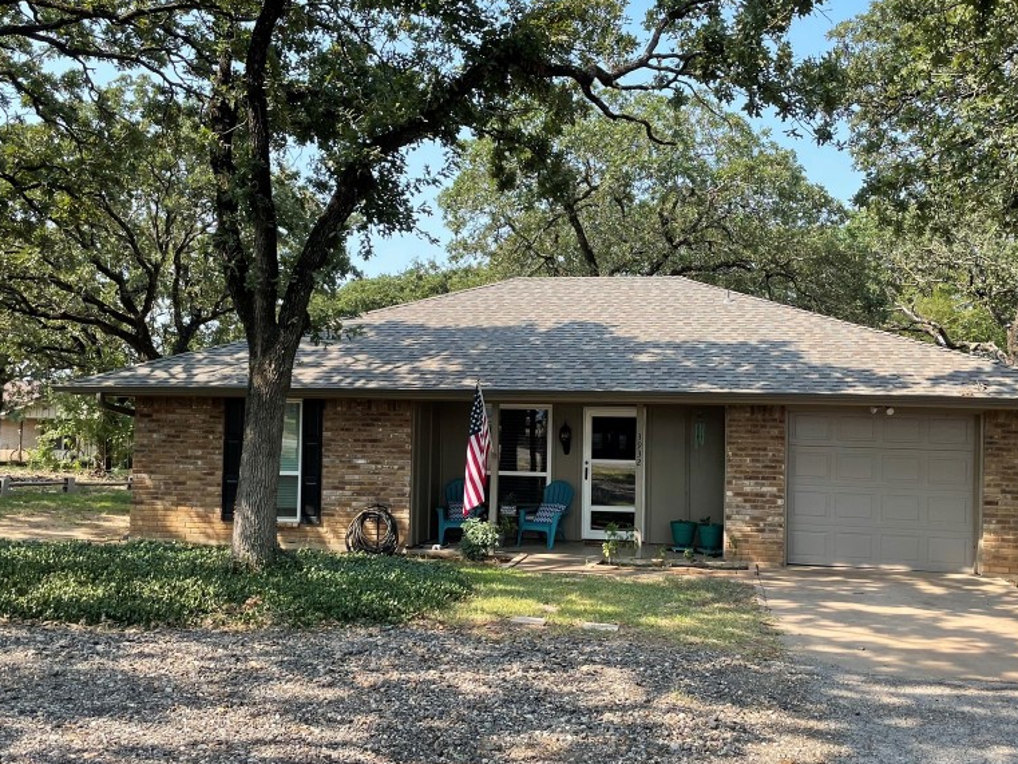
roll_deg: -0.9
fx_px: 1029
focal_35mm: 35
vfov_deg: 40.7
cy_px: 411
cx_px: 539
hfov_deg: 52.6
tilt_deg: +0.8
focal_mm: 4.2
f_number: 1.6
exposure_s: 1/807
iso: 32
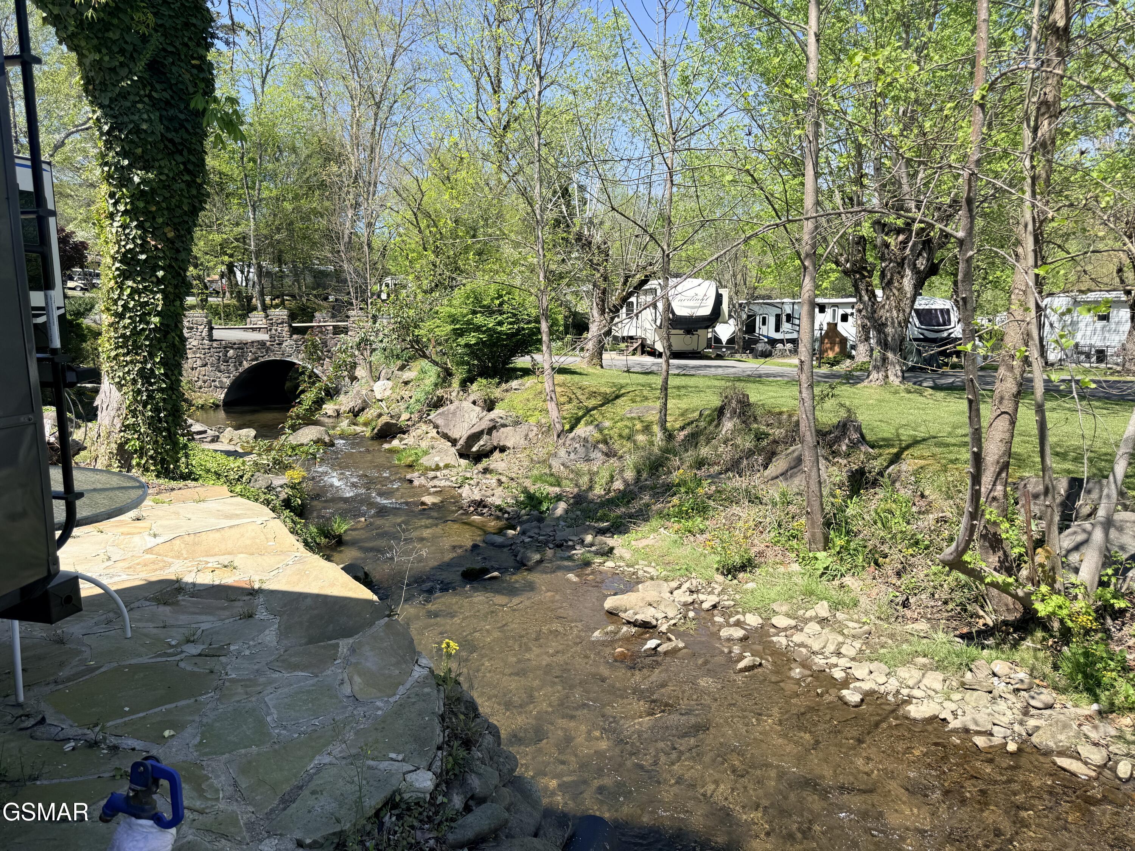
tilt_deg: -7.8
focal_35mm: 24
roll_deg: +0.5
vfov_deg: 56.8
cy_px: 426
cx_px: 568
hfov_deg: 71.6
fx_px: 787
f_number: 1.78
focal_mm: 6.76
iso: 80
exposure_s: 1/2611
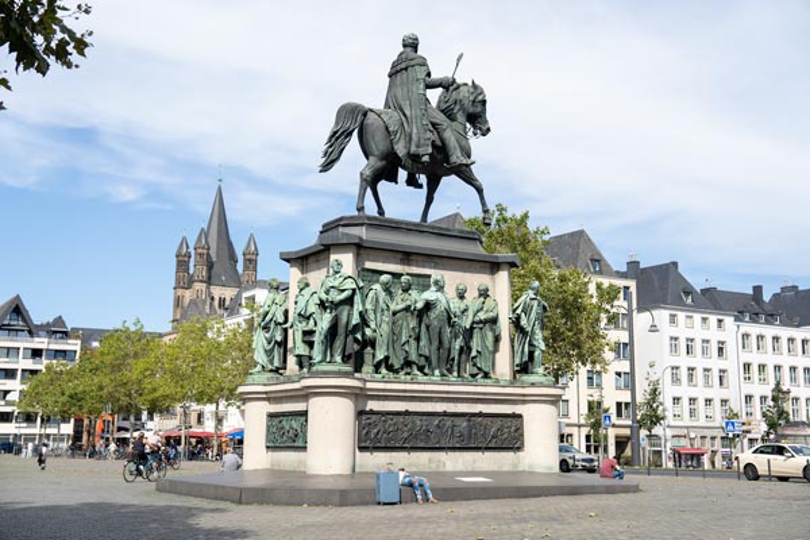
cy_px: 270
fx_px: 1012
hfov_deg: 43.6
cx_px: 405
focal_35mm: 45
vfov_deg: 29.9
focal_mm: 45
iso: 320
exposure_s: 1/2500
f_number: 3.5
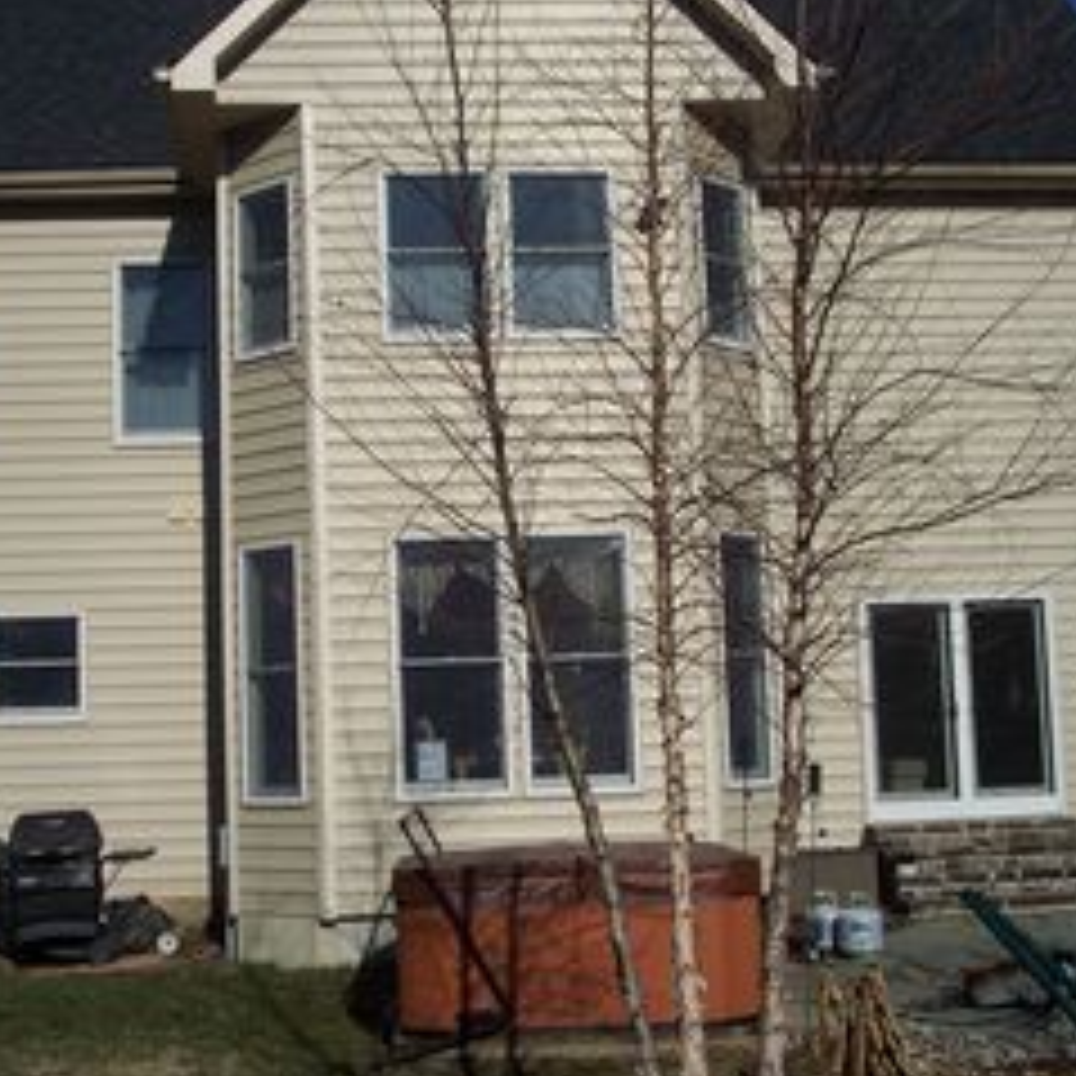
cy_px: 504
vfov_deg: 32.2
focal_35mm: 53
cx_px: 491
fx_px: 1864
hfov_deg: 32.2
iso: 100
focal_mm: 8
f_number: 5.6
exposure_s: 1/1000
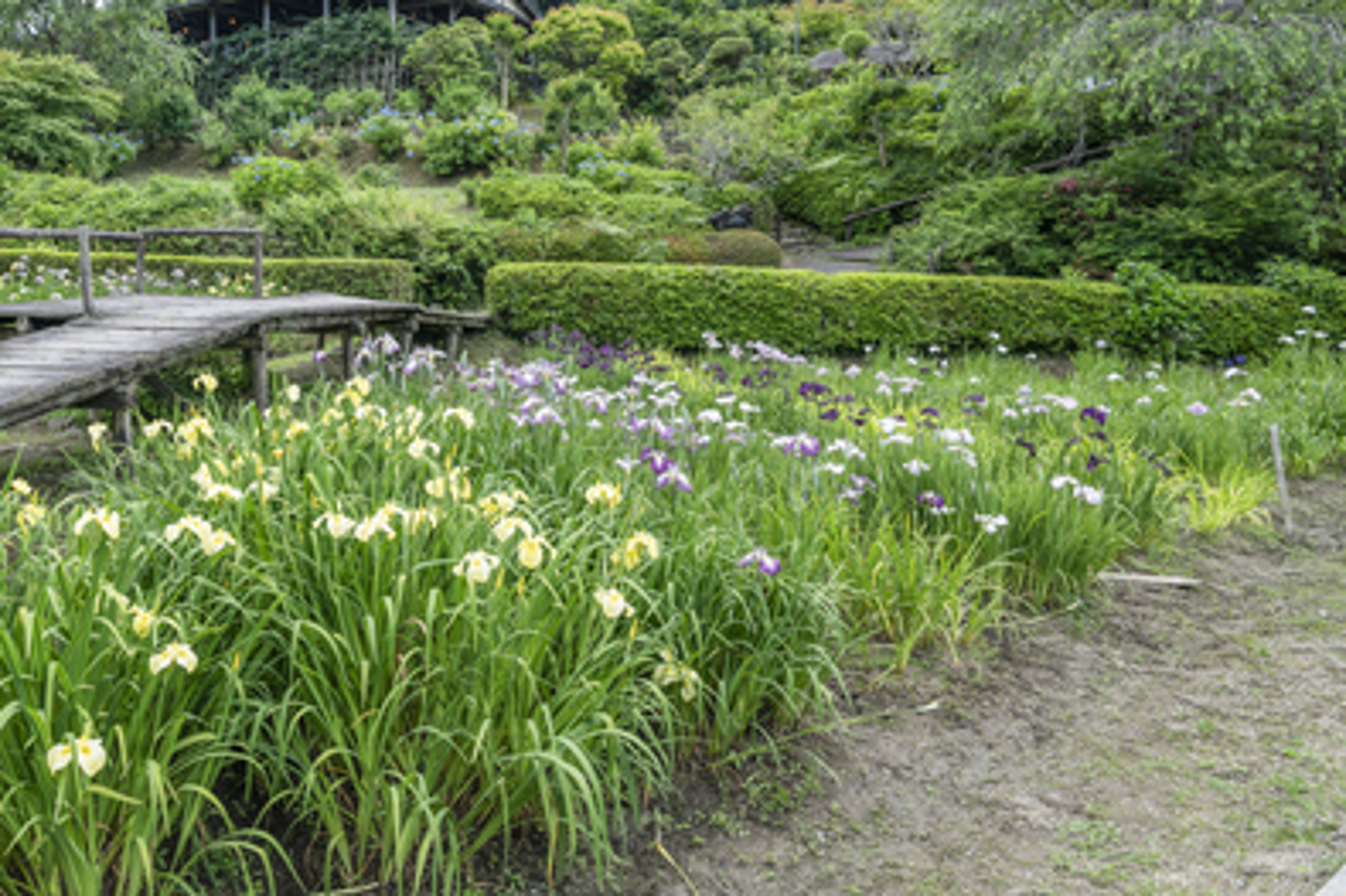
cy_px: 308
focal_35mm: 24
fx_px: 897
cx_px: 426
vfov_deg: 52.2
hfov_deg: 71.1
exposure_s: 1/160
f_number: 8
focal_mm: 16
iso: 250
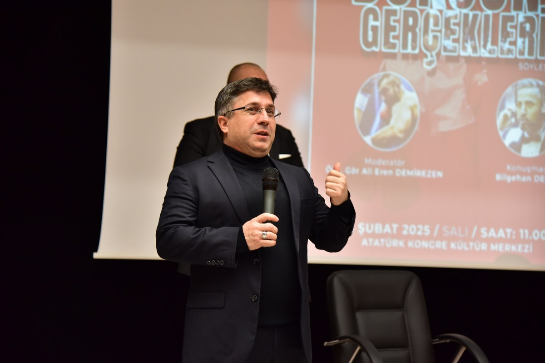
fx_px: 1135
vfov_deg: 18.2
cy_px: 182
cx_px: 272
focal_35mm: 75
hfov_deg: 27.0
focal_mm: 75
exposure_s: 1/60
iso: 2500
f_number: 4
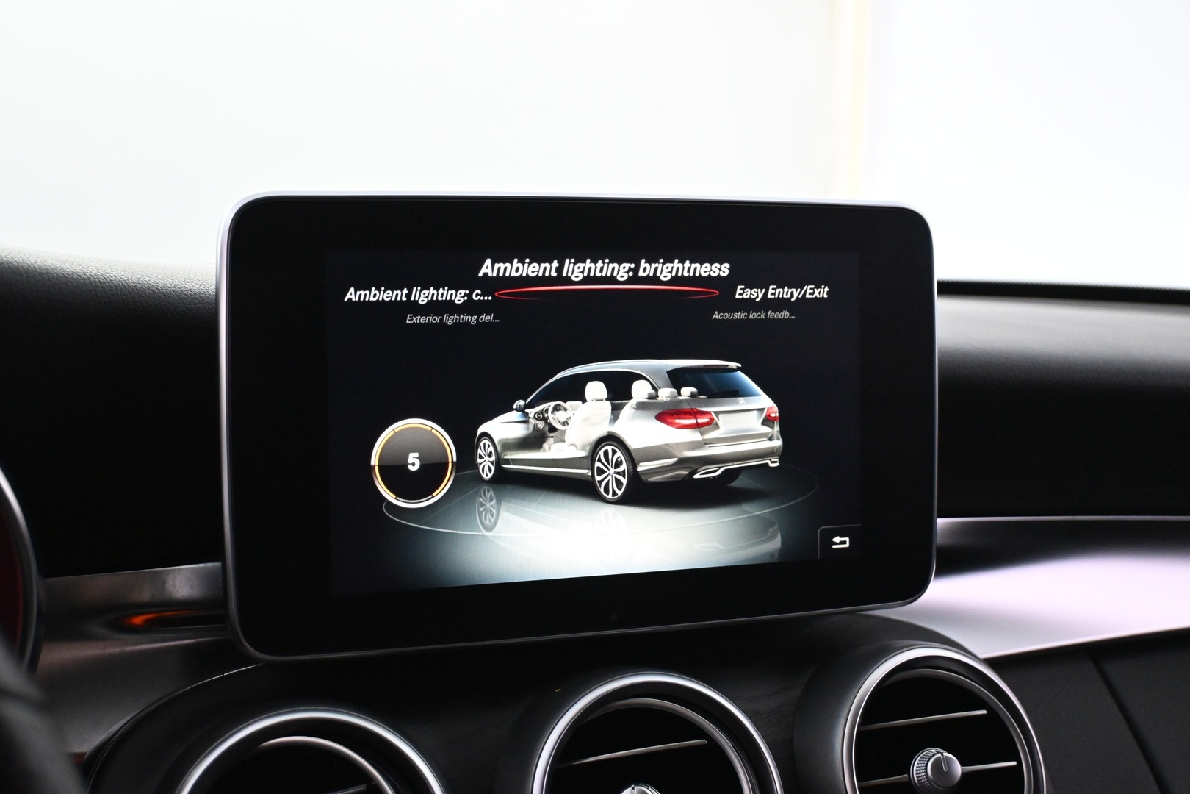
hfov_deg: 40.5
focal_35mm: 49
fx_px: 1611
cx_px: 595
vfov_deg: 27.7
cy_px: 397
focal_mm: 32.5
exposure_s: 1/60
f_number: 5
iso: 4500
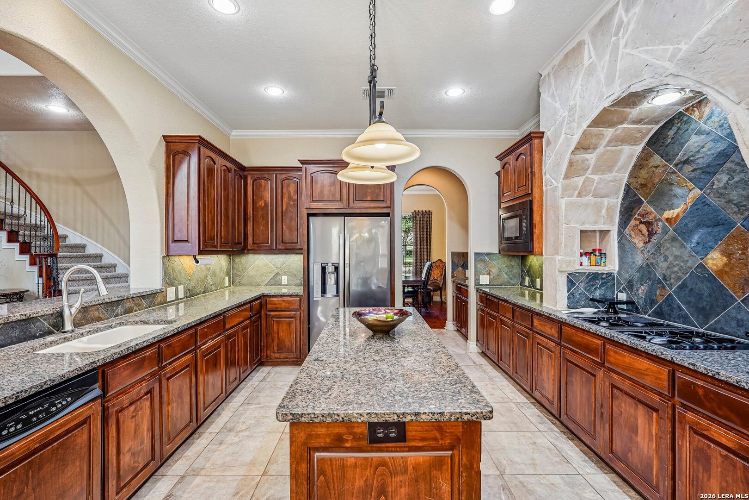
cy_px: 250
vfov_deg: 73.7
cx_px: 374
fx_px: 333
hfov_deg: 96.7
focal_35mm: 16
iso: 400
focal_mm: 16
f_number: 8
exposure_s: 1/10
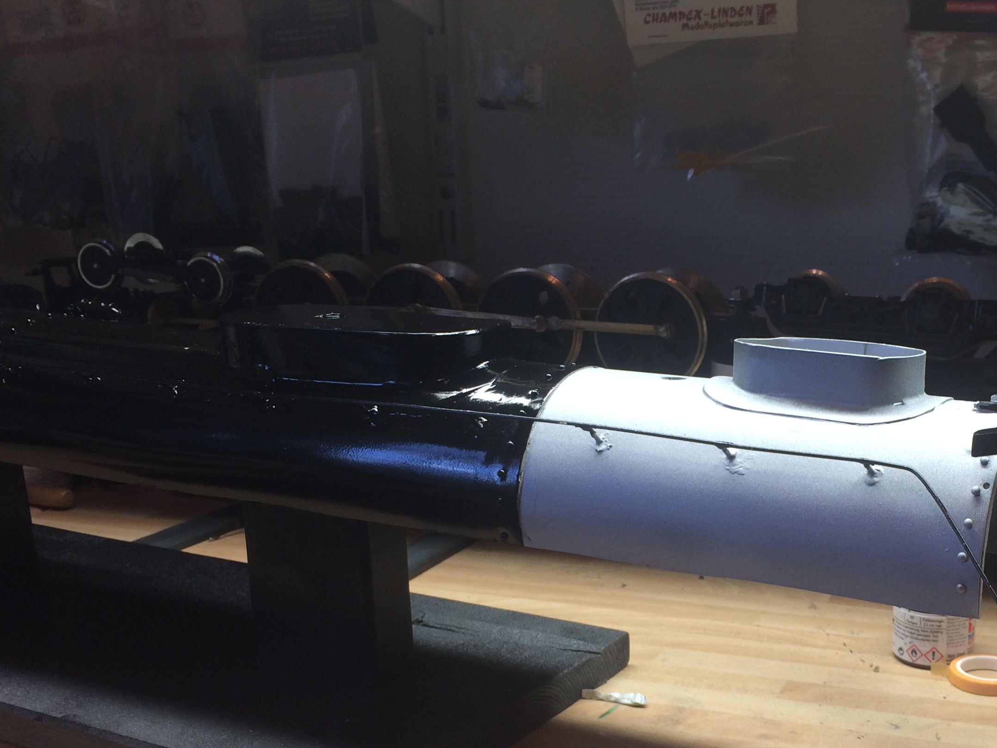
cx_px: 723
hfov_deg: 41.9
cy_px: 496
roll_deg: +0.3
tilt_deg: -14.9
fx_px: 1267
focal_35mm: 44
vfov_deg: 32.6
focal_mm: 4.15
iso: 32
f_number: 2.2
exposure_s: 1/50
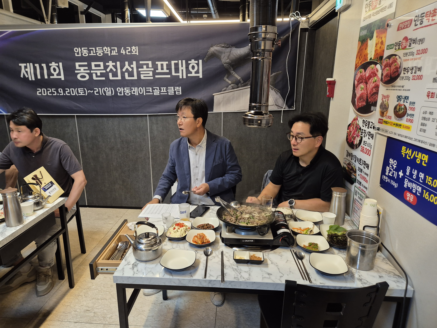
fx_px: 290
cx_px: 218
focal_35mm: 23
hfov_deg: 73.9
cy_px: 164
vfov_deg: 58.9
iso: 250
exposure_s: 1/120
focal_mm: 5.4
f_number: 1.8
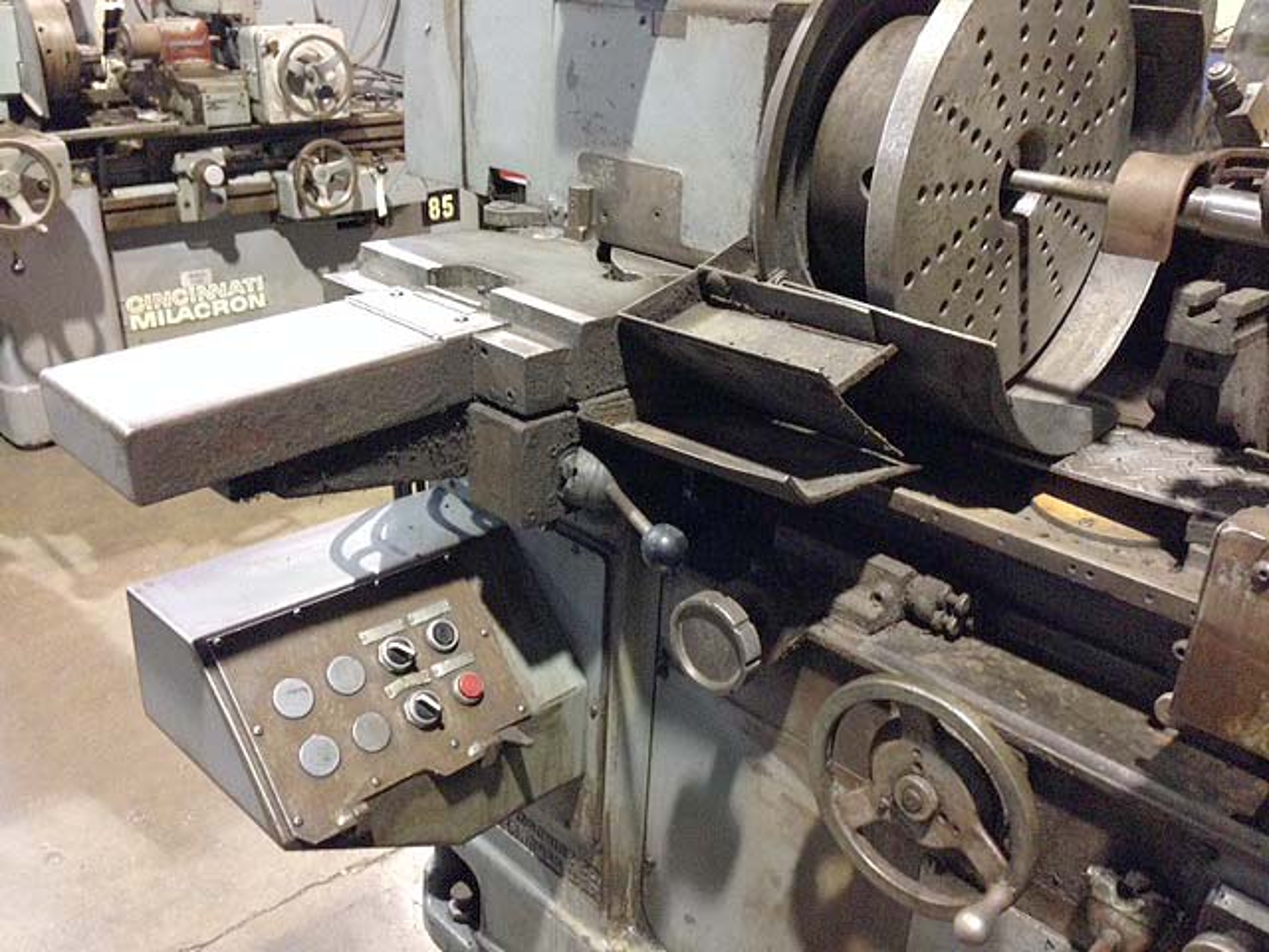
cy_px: 476
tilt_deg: -26.4
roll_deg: -0.8
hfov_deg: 55.4
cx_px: 634
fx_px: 1210
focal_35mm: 33
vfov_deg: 42.9
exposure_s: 1/15
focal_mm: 4.12
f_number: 2.4
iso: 400
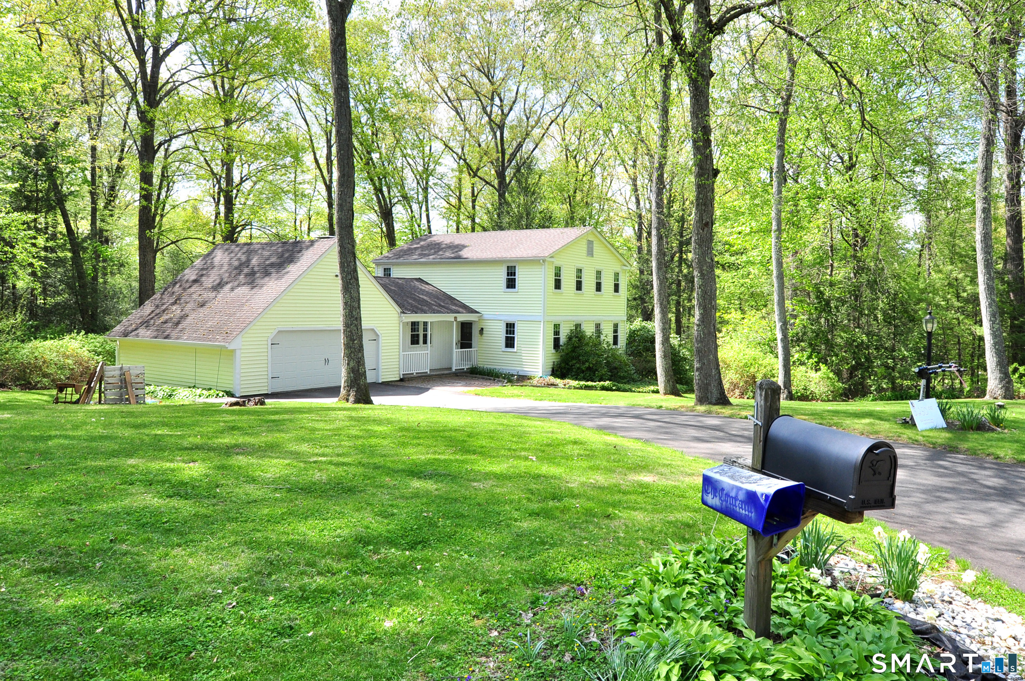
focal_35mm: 22
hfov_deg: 77.4
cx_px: 512
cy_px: 340
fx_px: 640
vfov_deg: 56.0
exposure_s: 1/250
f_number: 8
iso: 320
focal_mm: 15
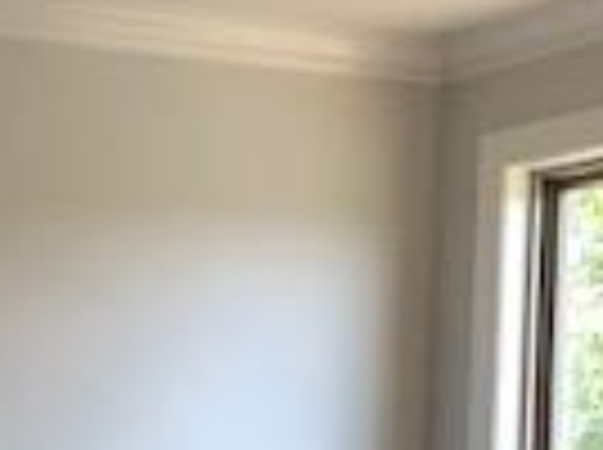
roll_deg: -1.3
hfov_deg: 14.2
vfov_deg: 10.8
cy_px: 549
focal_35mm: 134
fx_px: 2330
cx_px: -171
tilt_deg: +3.0
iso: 50
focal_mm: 3.99
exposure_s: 1/120
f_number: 1.8
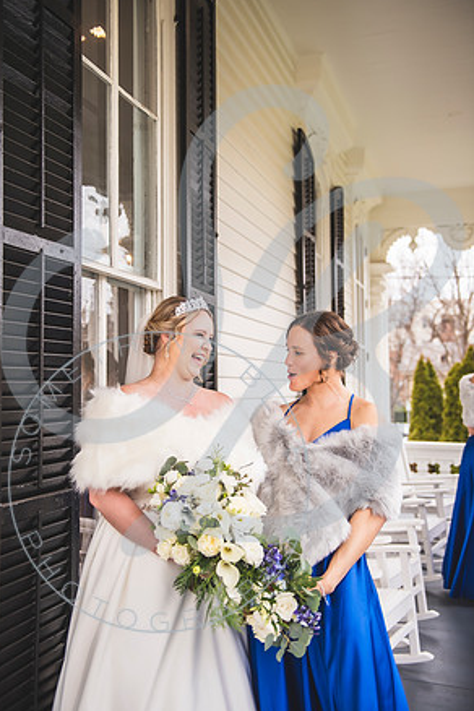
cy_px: 359
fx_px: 711
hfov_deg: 36.9
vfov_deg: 53.1
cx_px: 232
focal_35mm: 36
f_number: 2.8
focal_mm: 35
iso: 100
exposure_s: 1/250
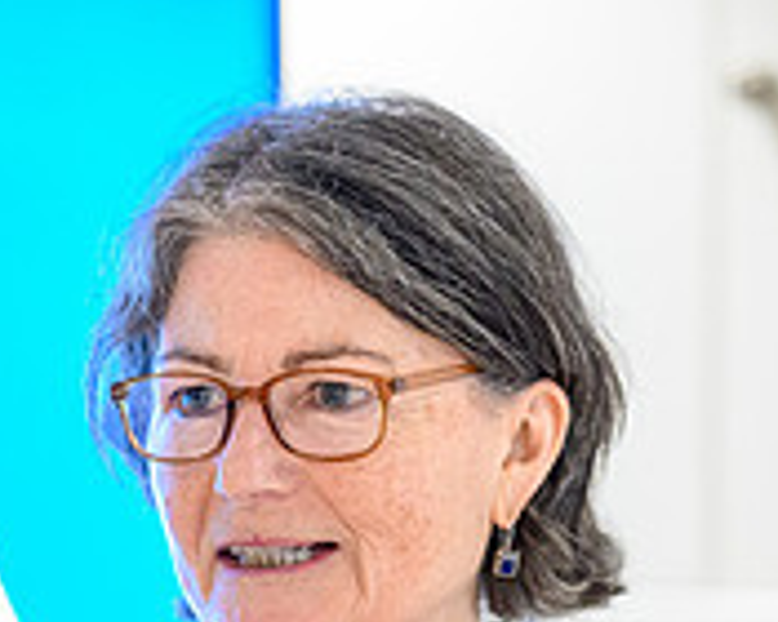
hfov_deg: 7.3
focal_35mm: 266
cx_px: 236
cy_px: 704
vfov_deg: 5.8
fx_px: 6125
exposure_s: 1/400
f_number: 1.8
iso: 5000
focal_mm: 85
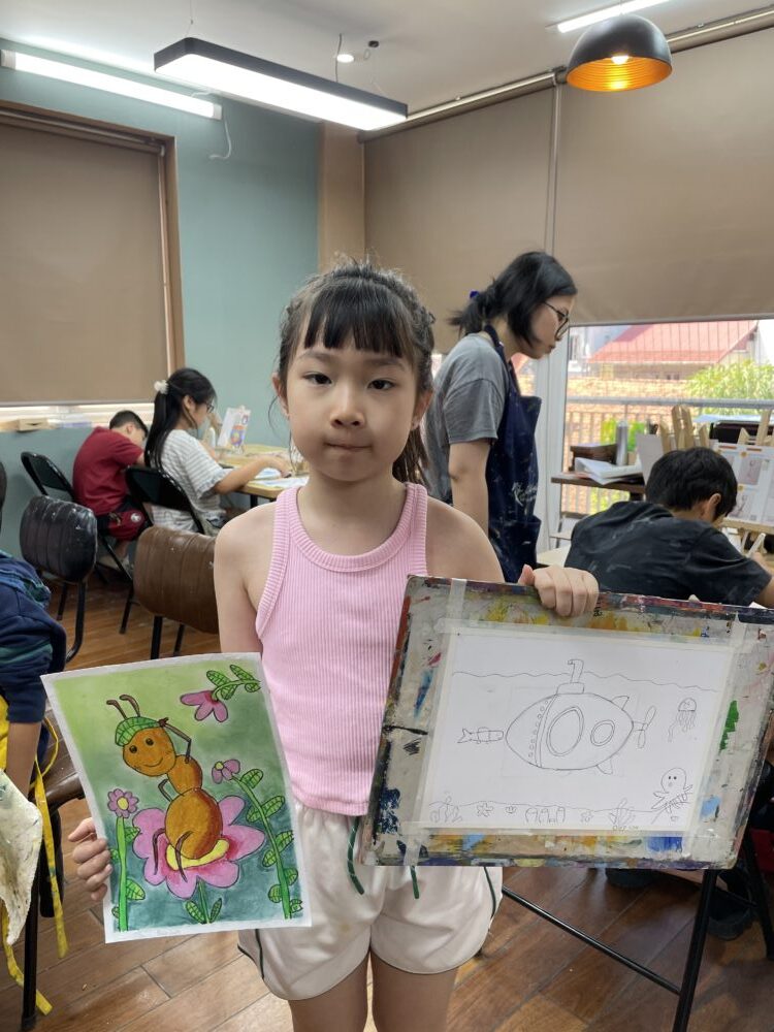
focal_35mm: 26
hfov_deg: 53.1
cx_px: 387
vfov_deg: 67.3
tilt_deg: -10.3
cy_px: 516
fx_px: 775
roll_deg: -1.0
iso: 50
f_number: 1.6
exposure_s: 1/100
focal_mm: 4.2
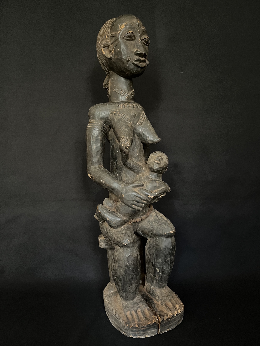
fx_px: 260
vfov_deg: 67.3
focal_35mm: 26
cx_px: 130
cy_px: 173
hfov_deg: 53.1
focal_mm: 5.1
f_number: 1.6
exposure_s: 1/23
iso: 1000
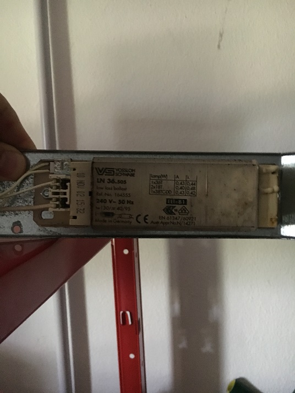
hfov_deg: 48.3
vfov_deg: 61.6
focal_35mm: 29
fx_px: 329
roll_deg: +1.7
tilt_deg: -5.7
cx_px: 148
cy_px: 196
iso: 640
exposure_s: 1/17
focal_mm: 4.15
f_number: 2.2
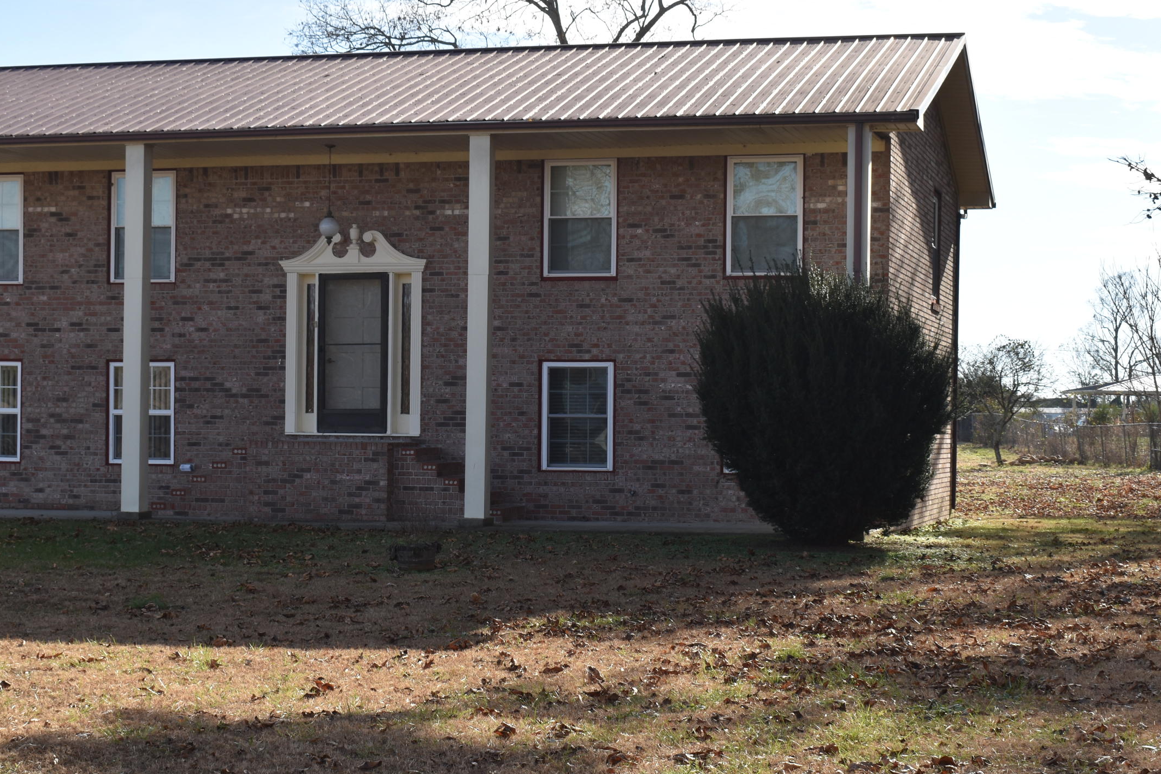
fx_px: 2322
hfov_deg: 28.1
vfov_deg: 18.9
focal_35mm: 72
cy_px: 430
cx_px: 529
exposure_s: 1/200
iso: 100
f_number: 9.5
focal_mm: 34
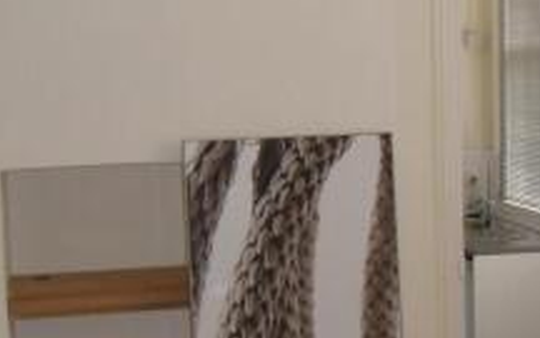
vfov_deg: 16.3
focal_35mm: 80
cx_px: 389
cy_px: 207
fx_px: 1177
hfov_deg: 25.6
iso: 200
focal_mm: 5
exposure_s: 1/45
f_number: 3.4
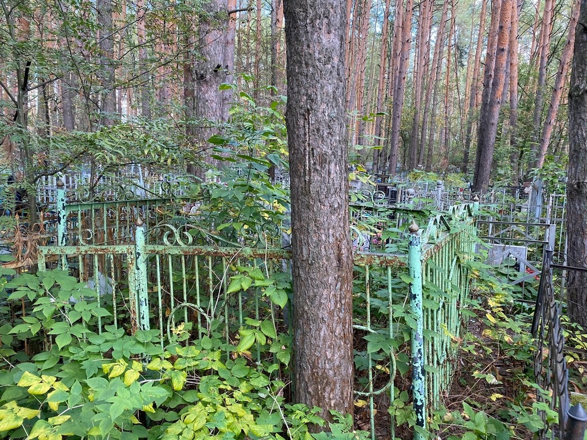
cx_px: 294
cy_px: 220
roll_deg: -1.4
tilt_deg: -4.4
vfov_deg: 53.1
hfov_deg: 67.3
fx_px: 441
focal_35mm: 26
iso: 100
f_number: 1.8
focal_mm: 4.25
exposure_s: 1/121
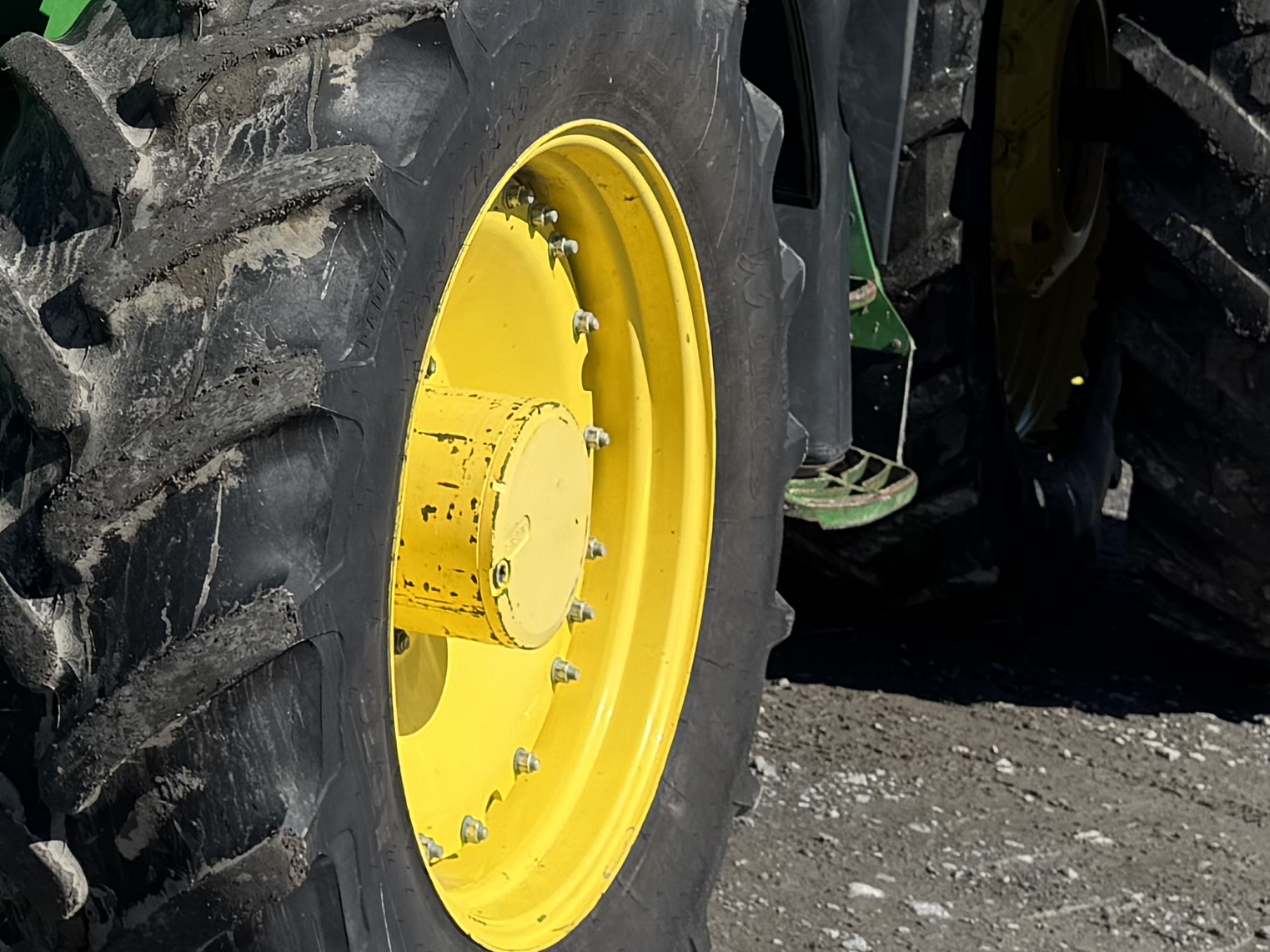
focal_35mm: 90
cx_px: 17
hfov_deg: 21.1
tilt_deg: -2.7
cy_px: -57
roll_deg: -0.8
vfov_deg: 16.0
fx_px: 3302
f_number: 1.78
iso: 80
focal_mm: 6.76
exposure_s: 1/3802
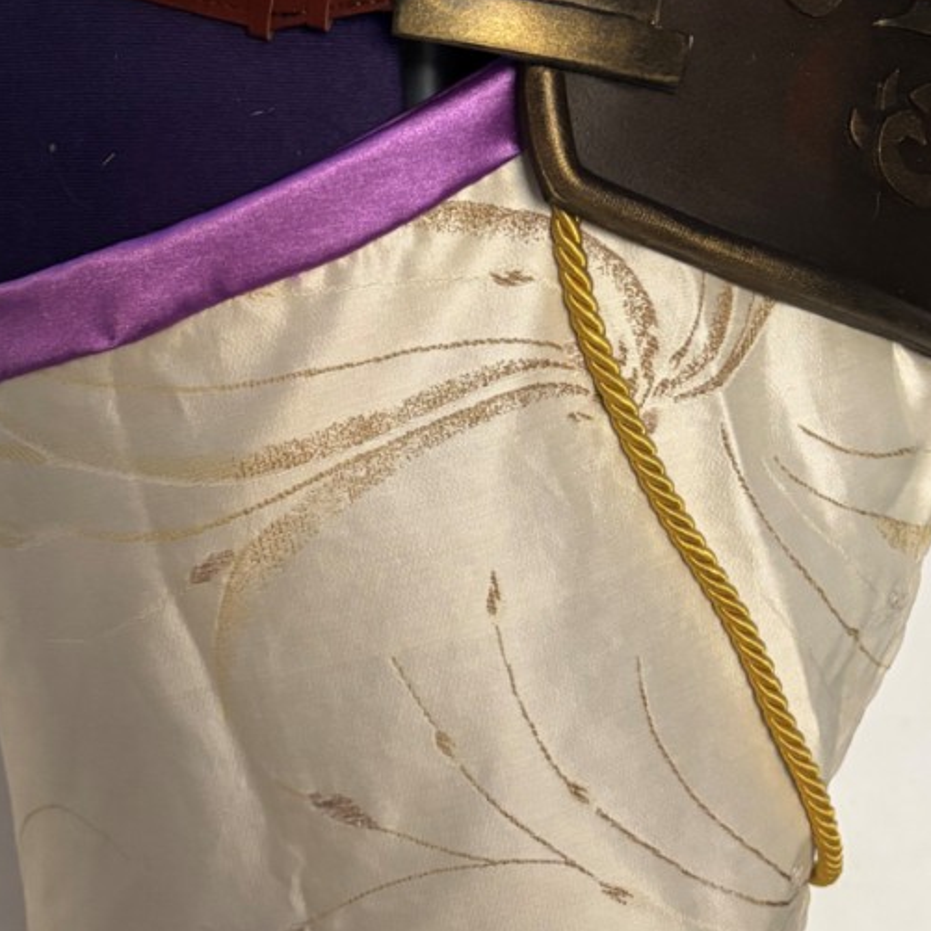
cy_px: 444
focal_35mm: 55
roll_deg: -2.8
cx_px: 414
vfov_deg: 31.1
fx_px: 1674
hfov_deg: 31.1
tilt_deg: -13.9
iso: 500
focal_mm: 5.96
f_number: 1.6
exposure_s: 1/43
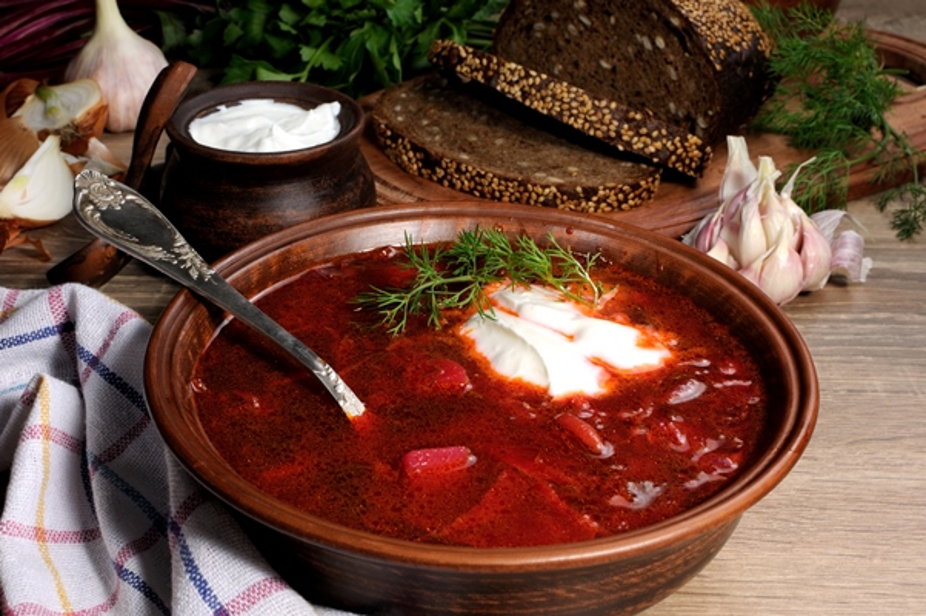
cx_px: 463
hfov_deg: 37.9
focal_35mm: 52
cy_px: 308
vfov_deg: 25.7
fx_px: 1349
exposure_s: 1/100
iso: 200
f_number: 11
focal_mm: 35
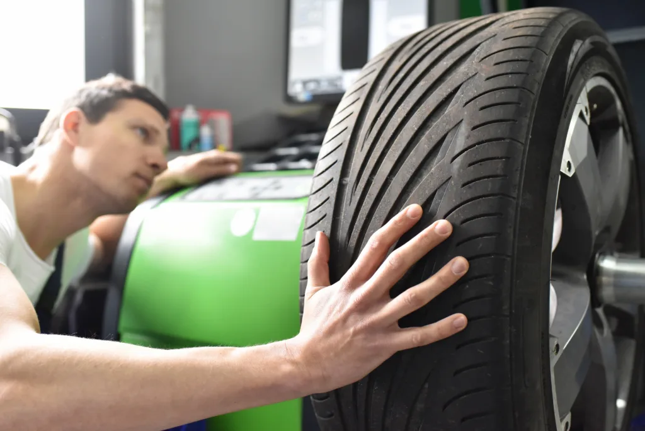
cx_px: 322
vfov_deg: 37.9
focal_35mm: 35
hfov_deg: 54.4
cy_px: 216
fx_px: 627
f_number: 2.8
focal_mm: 35
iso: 2200
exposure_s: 1/400
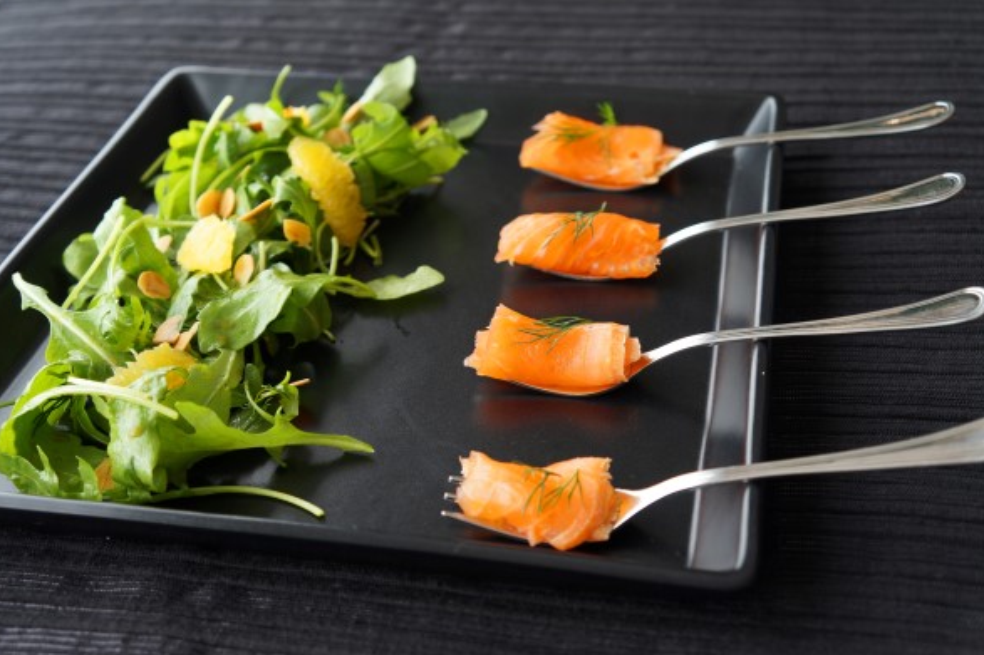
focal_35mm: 45
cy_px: 322
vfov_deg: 30.2
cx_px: 485
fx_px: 1216
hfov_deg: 44.0
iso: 125
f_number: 4
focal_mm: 29
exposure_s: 1/60
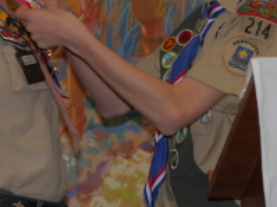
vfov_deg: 5.8
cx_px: 49
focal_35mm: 256
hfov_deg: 7.7
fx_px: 2047
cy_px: -5
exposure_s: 1/60
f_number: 5.2
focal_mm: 61
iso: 200
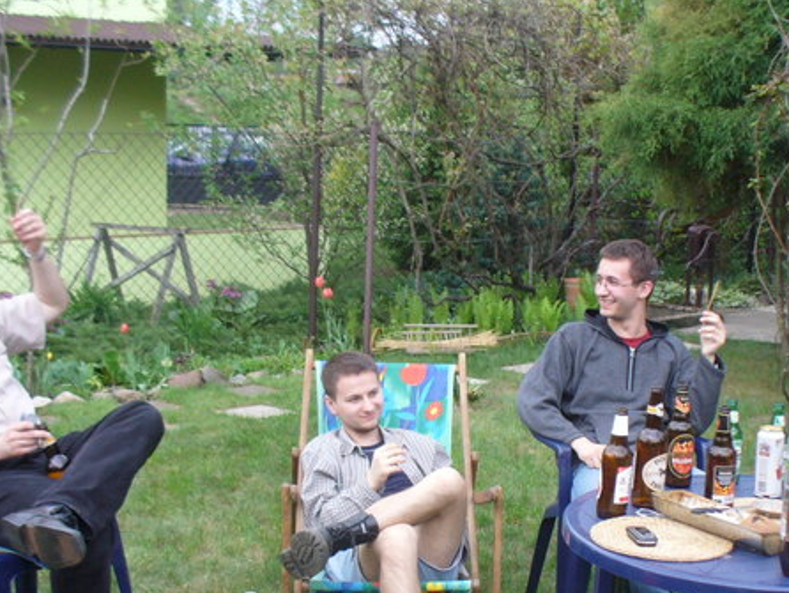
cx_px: 494
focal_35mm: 63
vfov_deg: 23.1
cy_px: 439
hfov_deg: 30.6
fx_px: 1437
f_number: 2.8
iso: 100
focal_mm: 6.1
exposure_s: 1/30
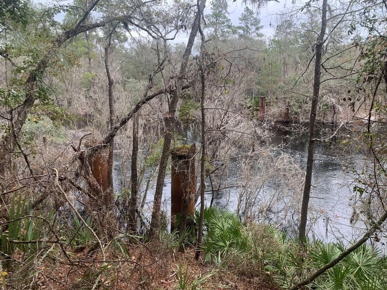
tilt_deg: -10.8
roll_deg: +2.0
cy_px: 145
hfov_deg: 67.3
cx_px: 194
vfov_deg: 53.1
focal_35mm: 26
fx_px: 291
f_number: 1.8
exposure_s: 1/121
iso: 40
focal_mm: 4.25
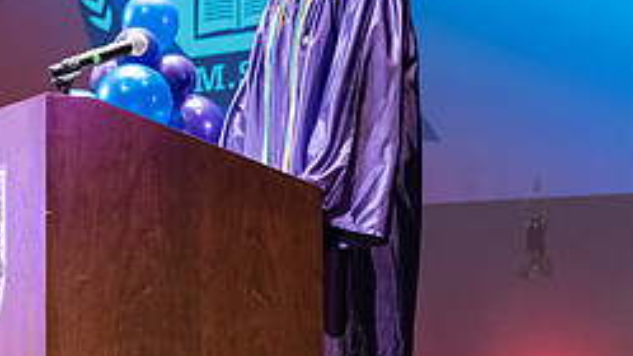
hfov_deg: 21.5
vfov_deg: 12.3
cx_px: 127
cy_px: 222
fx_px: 1645
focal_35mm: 98
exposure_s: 1/160
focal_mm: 32
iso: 3200
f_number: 3.5
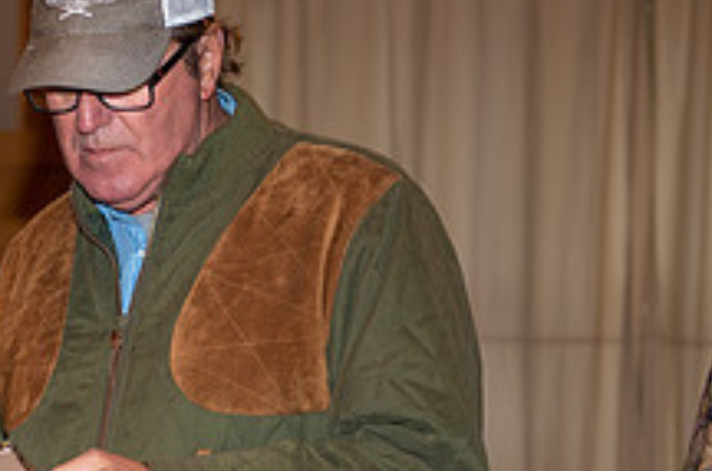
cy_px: 464
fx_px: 2921
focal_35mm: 148
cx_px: -89
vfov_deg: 9.2
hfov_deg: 13.6
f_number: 3.5
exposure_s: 1/60
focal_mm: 55
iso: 400
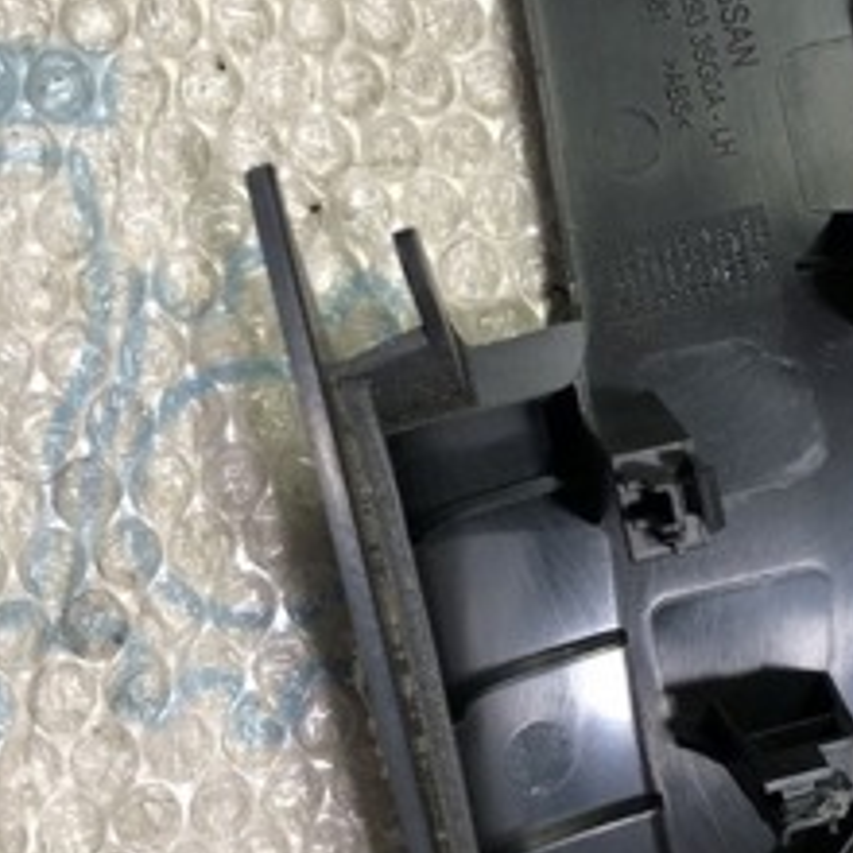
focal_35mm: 54
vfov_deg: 31.6
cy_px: 407
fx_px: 1505
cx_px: 679
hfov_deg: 30.9
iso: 40
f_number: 1.8
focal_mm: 4
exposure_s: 1/33
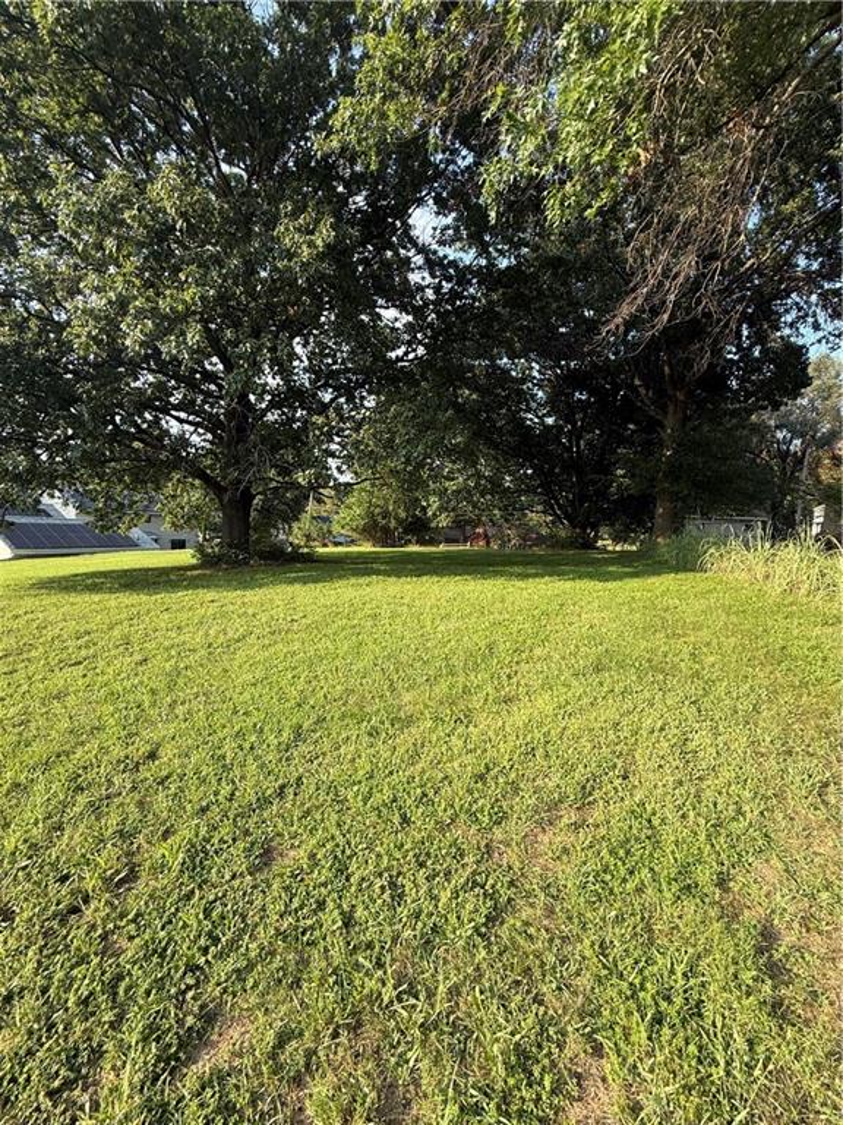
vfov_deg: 102.1
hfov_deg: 85.7
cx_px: 422
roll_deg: -5.1
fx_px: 455
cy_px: 562
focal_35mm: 14
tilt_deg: -0.9
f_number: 2.2
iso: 50
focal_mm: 2.22
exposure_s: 1/308
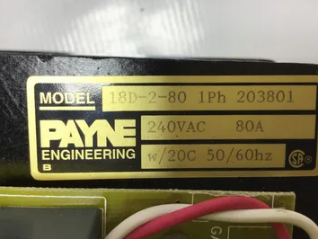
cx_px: 168
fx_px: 322
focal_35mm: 35
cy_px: 108
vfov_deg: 40.7
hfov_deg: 52.6
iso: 25
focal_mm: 3.3
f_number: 2.4
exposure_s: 1/120
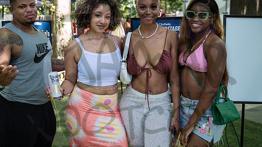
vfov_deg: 26.3
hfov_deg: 45.3
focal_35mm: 45
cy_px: 49
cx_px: 109
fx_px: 313
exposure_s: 1/400
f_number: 3.2
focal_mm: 29
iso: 200
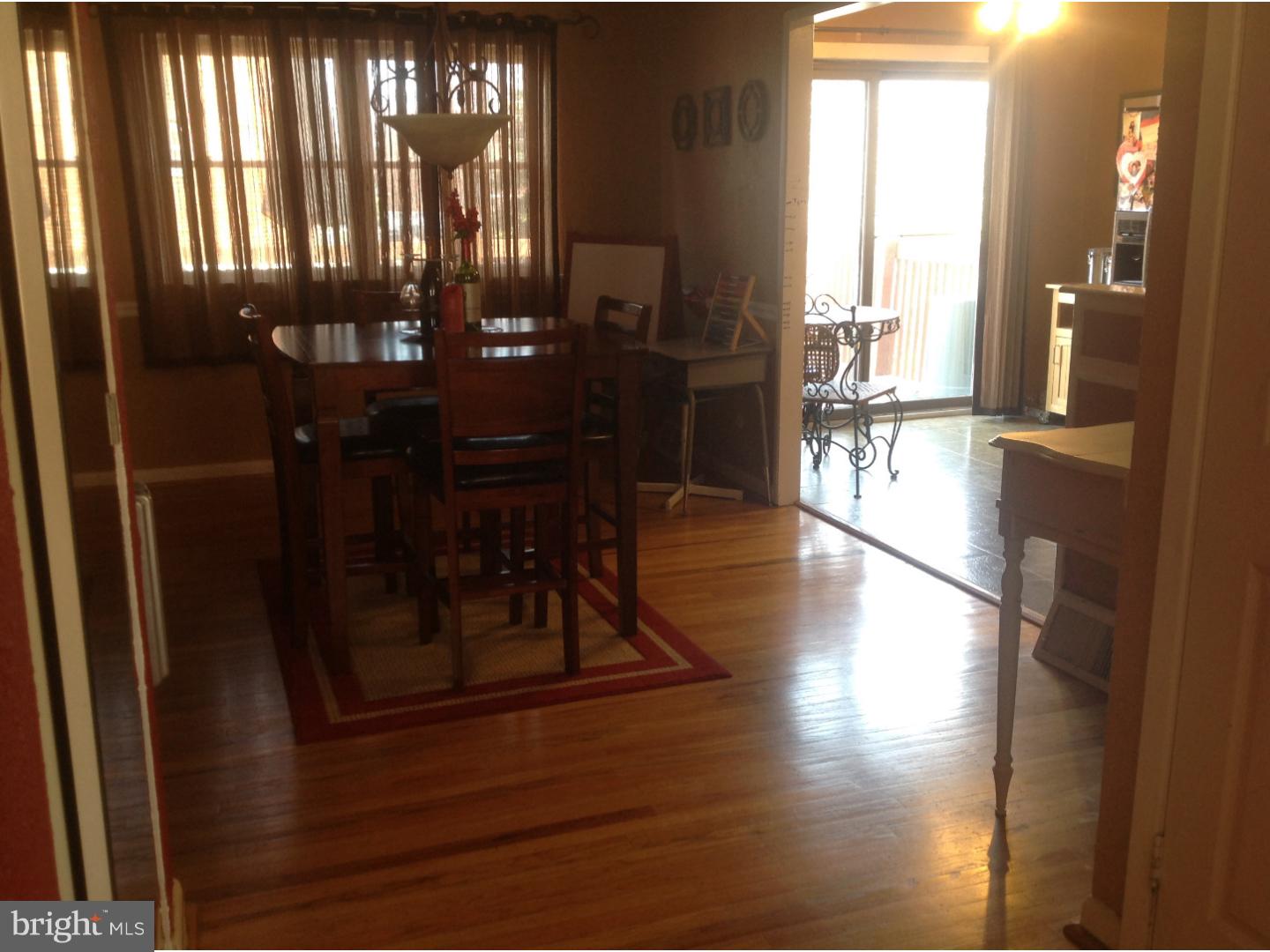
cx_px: 635
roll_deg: +0.7
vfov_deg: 40.7
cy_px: 476
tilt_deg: -14.3
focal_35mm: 35
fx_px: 1284
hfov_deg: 52.6
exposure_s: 1/15
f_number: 2.4
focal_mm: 4.28
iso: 64
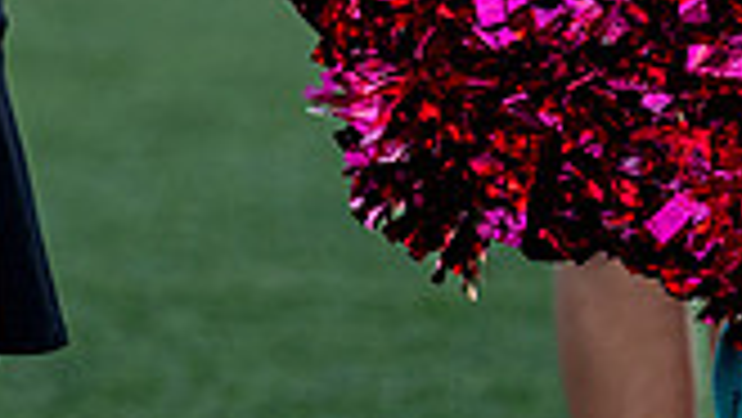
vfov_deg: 1.7
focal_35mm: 717
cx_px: -254
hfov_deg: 3.0
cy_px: -408
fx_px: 14114
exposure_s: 1/1250
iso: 500
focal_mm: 155
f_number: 2.8
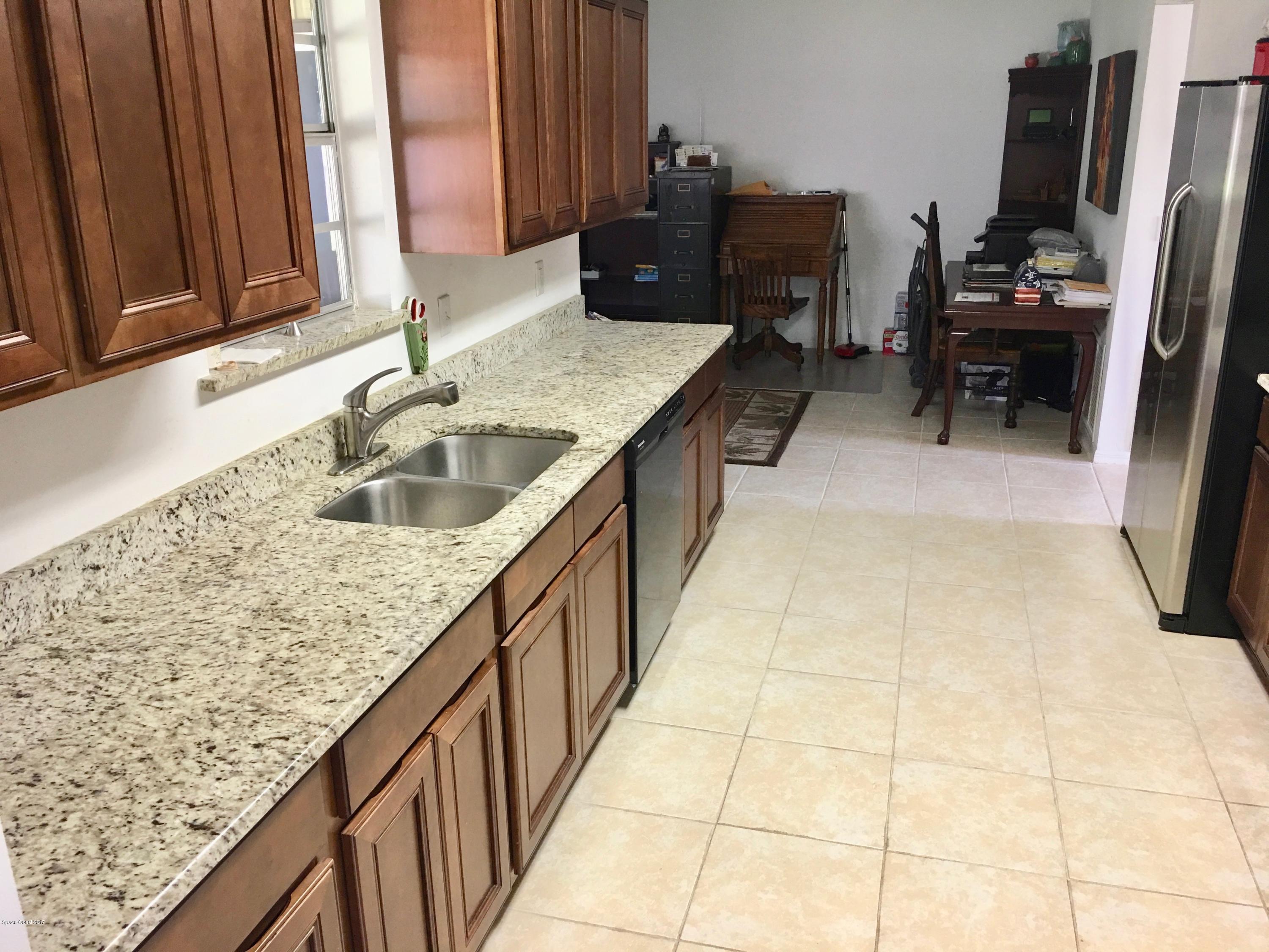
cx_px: 634
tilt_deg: -15.7
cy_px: 476
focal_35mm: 29
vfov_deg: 48.2
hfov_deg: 61.7
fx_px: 1063
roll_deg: +1.0
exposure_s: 1/15
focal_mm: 4.15
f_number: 2.2
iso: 40
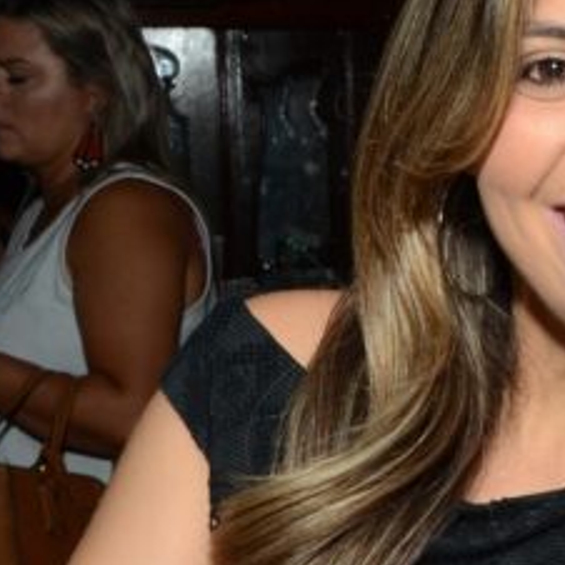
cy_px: 362
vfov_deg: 14.4
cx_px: 810
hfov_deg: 13.7
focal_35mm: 121
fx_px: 2233
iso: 800
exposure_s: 1/125
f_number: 10
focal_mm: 21
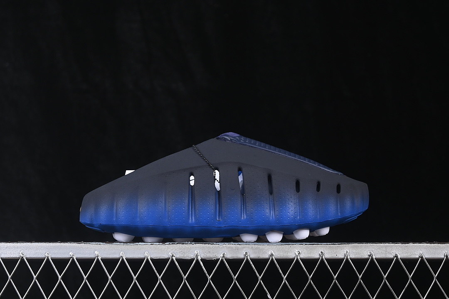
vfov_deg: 18.2
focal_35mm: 75
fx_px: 935
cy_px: 150
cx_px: 224
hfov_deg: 27.0
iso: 160
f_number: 6.3
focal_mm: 50
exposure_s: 1/60
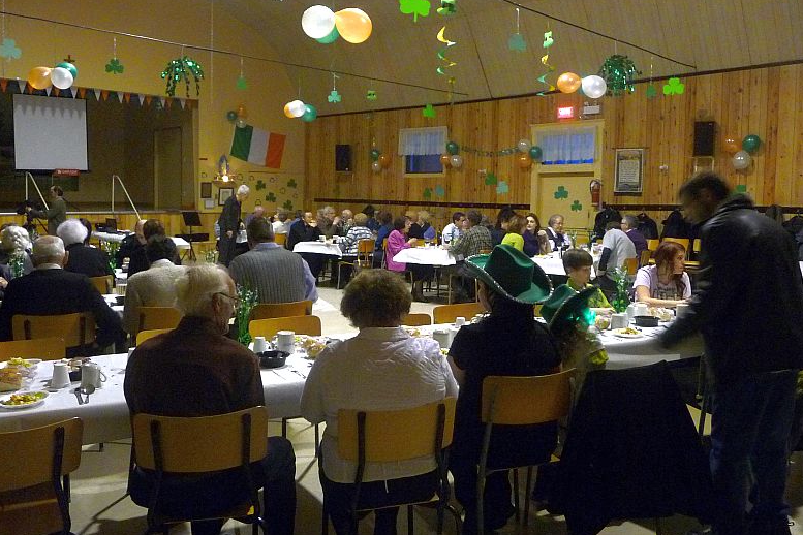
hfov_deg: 61.9
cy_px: 230
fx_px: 669
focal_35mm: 30
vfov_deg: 43.5
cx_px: 395
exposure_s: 1/13
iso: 400
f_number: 3.3
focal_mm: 4.7
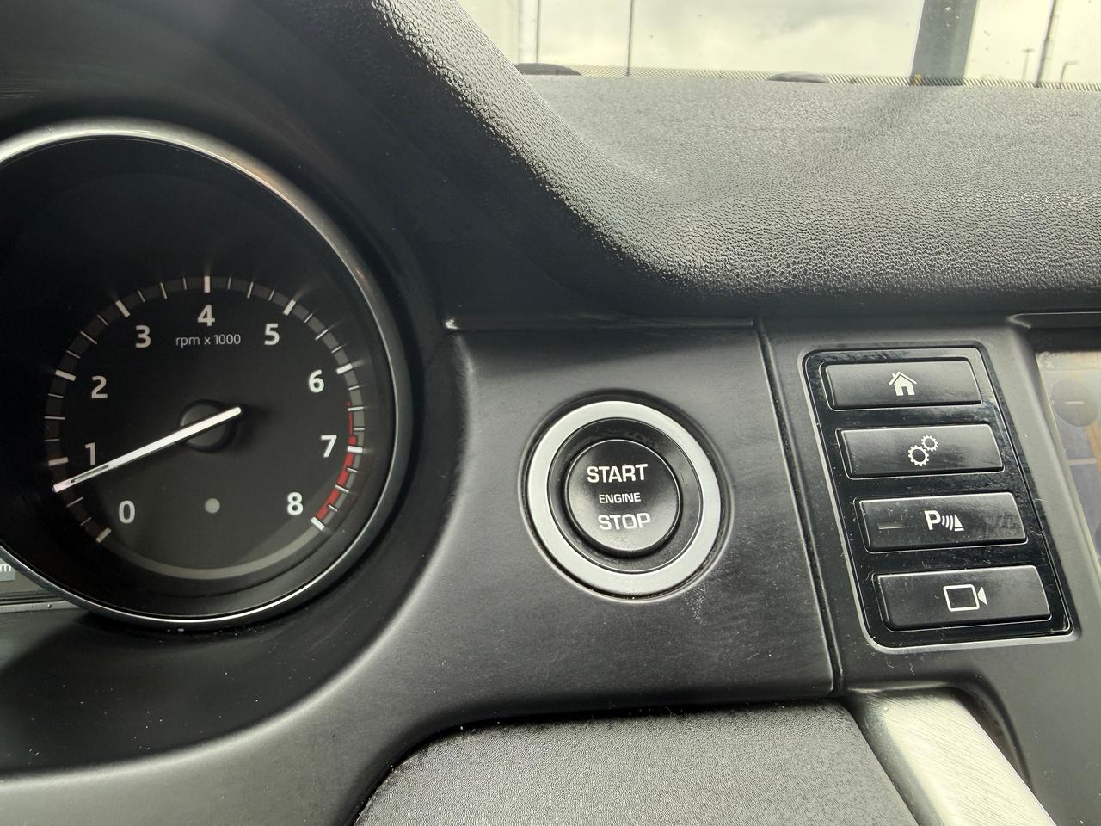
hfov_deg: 71.6
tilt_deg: -19.2
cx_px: 550
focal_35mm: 24
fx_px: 763
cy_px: 413
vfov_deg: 56.8
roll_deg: -0.2
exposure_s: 1/105
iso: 64
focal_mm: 2.22
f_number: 2.2
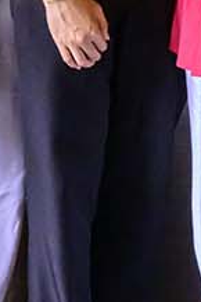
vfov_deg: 8.4
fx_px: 1940
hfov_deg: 5.9
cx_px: 165
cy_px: -335
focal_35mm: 232
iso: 7200
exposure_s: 1/200
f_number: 5.6
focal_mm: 35
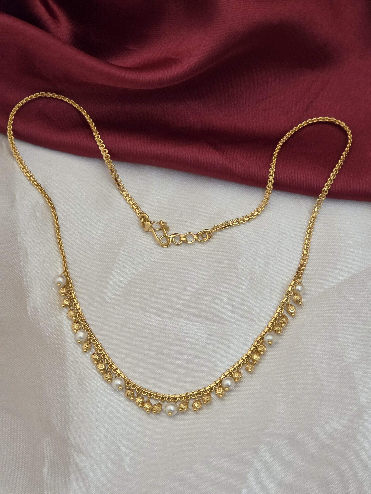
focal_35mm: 70
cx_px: 187
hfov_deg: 21.0
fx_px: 1000
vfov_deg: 27.8
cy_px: 249
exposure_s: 1/100
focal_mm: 7
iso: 250
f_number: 2.4
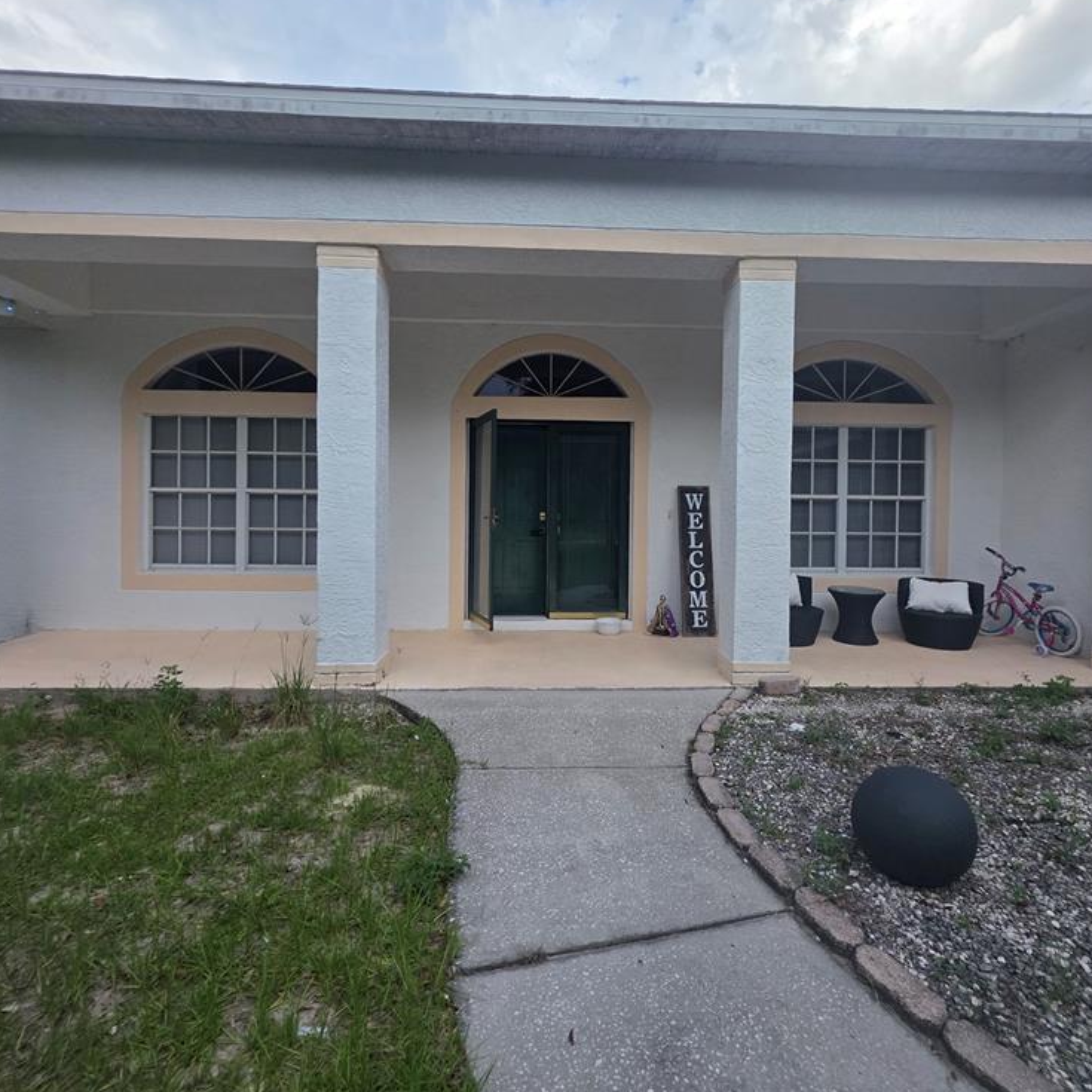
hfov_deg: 87.4
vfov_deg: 87.4
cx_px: 563
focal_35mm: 16
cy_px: 527
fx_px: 571
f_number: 1.9
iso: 125
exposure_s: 1/2000
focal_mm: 2.2
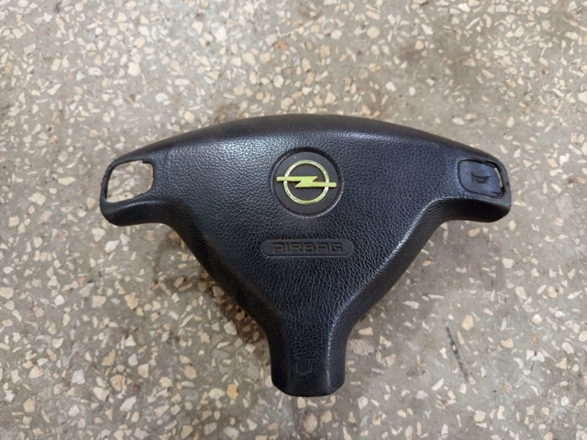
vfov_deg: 56.8
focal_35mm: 24
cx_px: 294
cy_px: 220
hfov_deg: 71.6
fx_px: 407
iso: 1213
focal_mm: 5.24
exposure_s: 1/25
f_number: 1.7
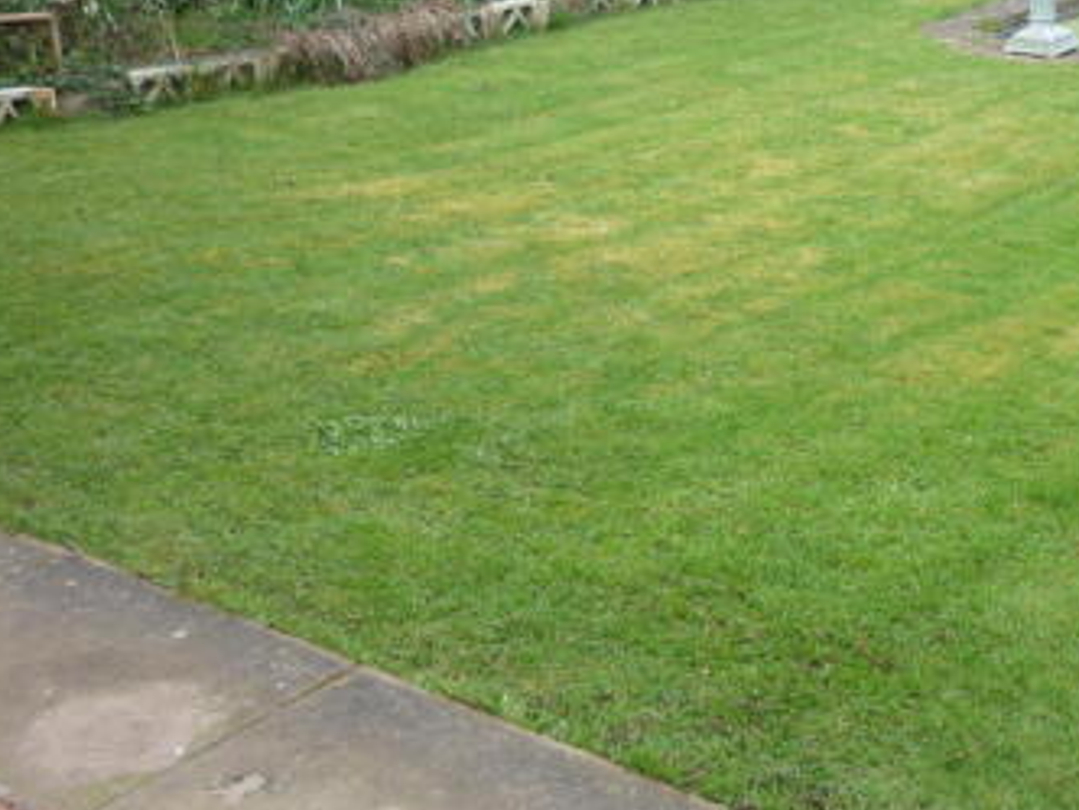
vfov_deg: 25.2
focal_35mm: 58
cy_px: 359
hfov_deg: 32.5
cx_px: 827
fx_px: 1808
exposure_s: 1/160
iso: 80
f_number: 2.8
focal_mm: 5.5
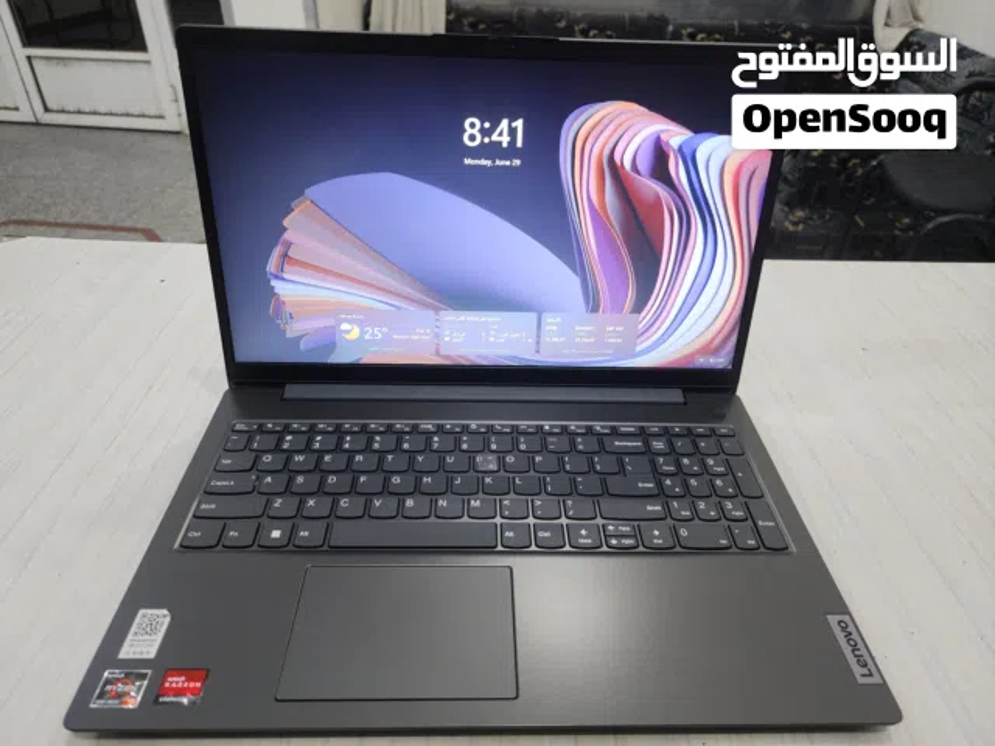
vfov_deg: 58.9
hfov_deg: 73.9
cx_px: 498
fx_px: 661
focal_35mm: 23
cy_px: 373
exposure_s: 1/120
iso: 500
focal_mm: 6.4
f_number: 1.8
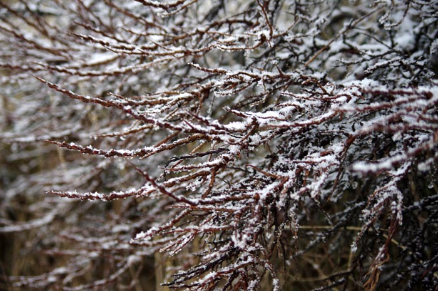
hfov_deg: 23.4
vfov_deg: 15.7
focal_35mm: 87
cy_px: 146
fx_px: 1057
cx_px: 219
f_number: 4
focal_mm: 57.5
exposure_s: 1/30
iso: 800
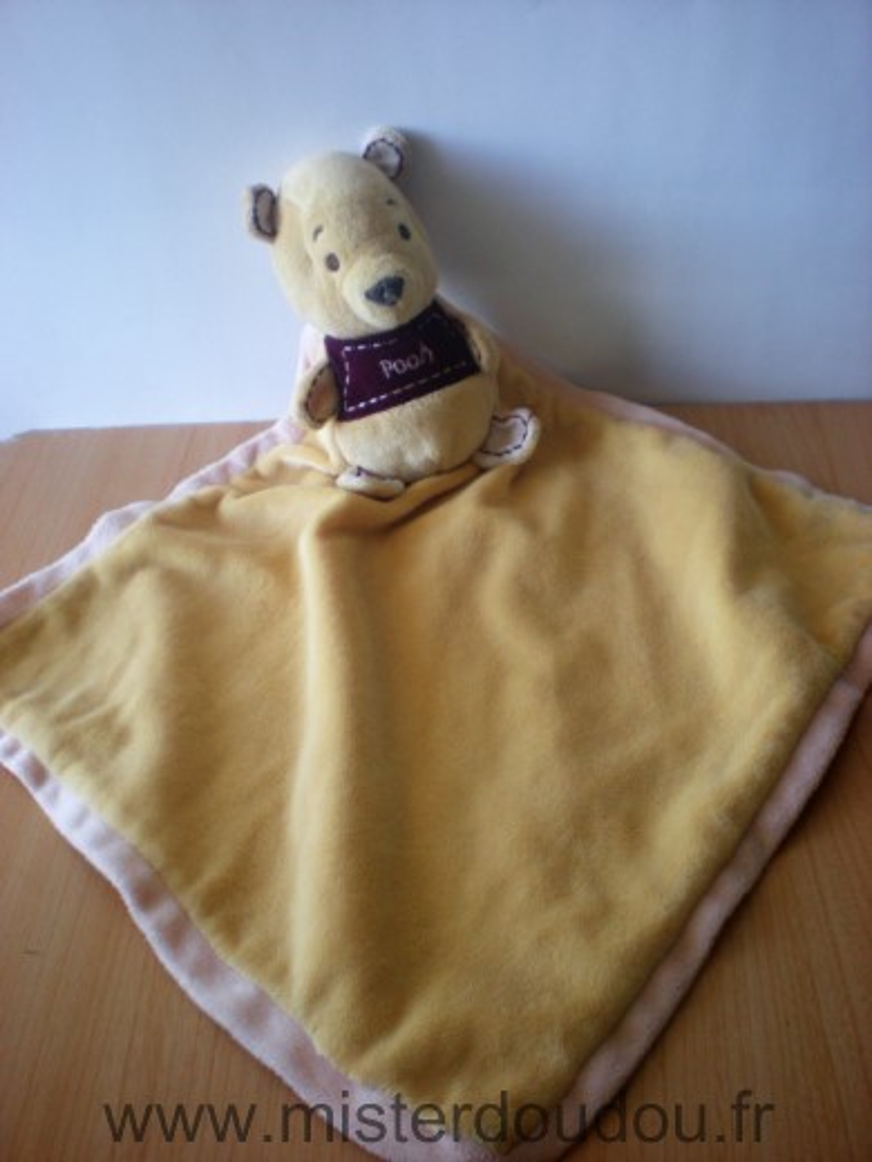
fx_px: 1276
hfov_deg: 37.7
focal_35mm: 38
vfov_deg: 49.0
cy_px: 581
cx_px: 436
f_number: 3.1
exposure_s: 1/60
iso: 141
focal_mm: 6.3
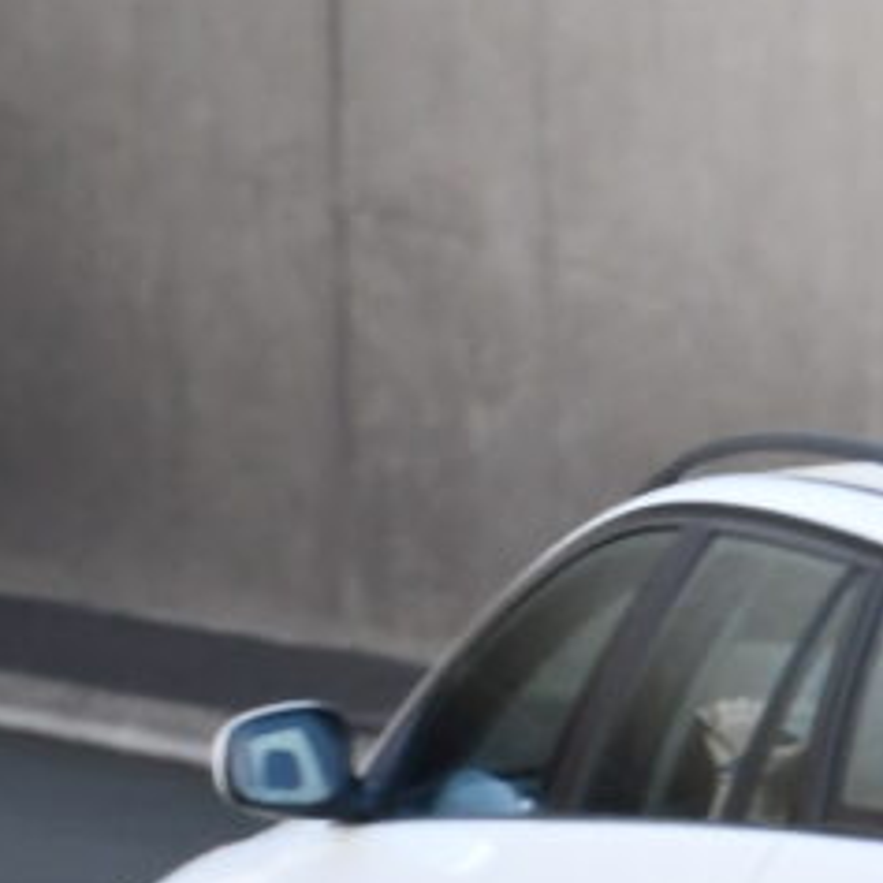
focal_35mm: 1065
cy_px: -451
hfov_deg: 1.6
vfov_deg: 1.6
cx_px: -2057
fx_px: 30735
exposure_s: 1/500
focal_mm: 122
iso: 800
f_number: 5.6
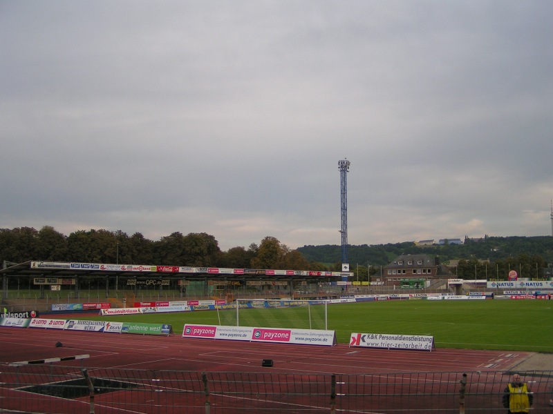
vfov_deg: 37.7
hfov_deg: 49.0
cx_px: 276
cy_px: 207
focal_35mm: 38
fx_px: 607
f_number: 2.8
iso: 50
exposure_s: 1/400
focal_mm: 5.8
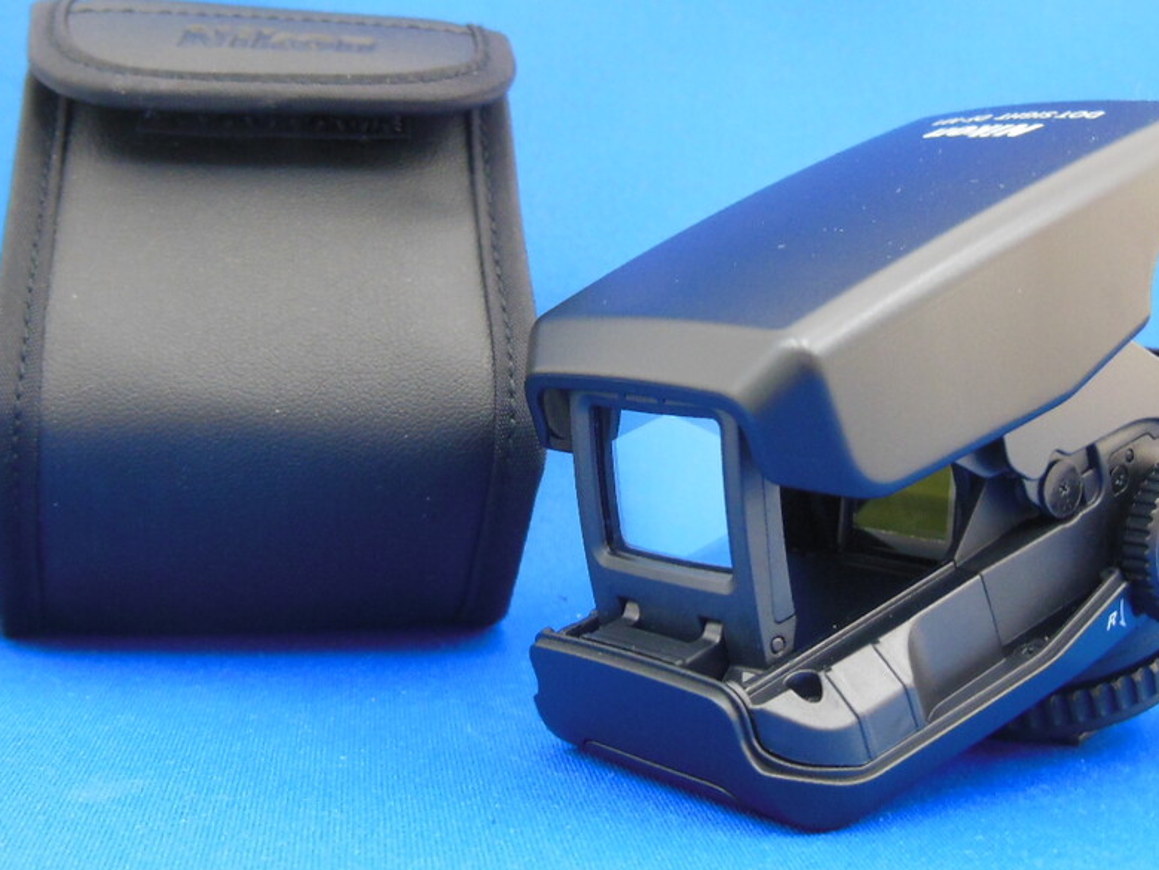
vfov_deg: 24.4
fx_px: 2009
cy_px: 407
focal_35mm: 60
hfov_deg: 32.2
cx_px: 585
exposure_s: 1/13
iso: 400
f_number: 4.1
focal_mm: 6.9
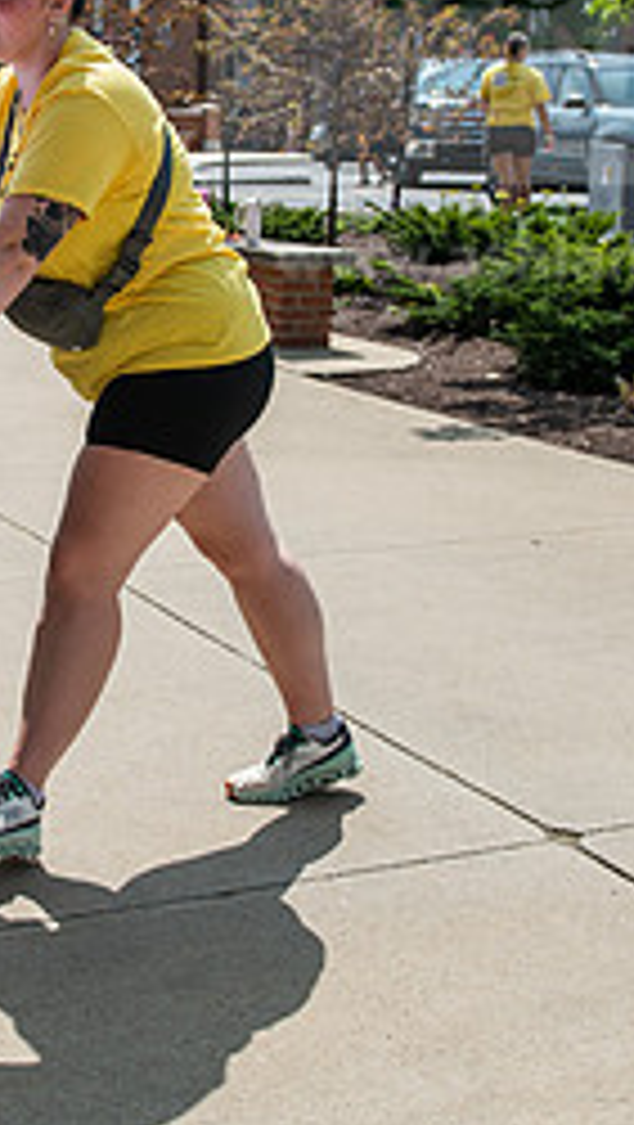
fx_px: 2028
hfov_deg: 17.5
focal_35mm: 68
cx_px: 72
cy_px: 353
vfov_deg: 30.7
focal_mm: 28
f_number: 3.5
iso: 80
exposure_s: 1/800
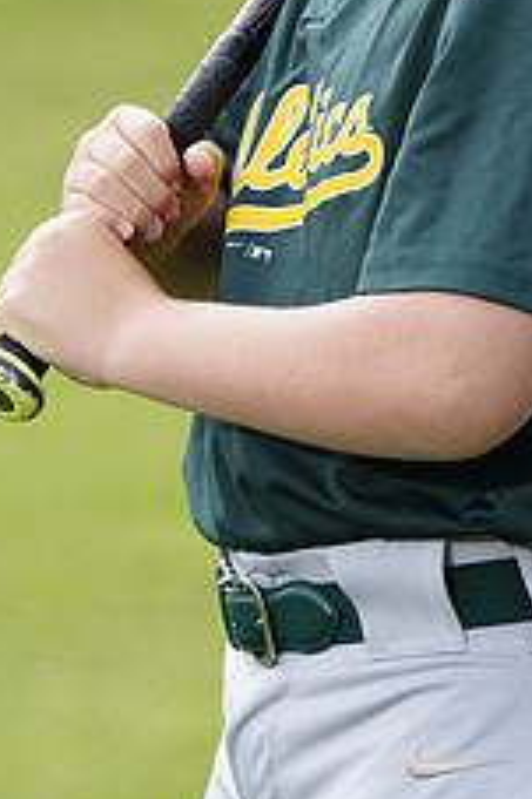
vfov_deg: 4.7
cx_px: 322
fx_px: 9701
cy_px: -158
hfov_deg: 3.1
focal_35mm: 437
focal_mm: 171
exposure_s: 1/250
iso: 100
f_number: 5
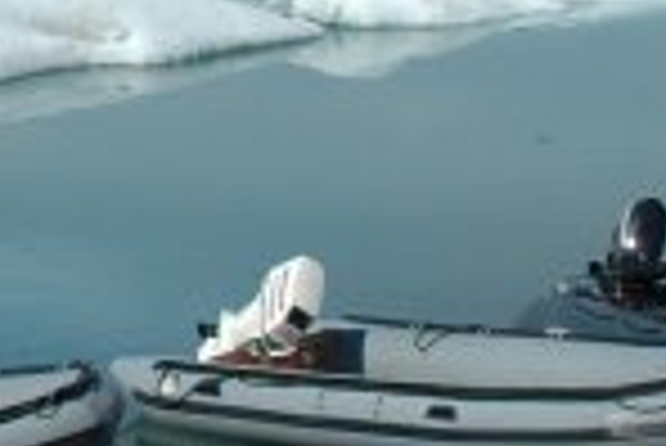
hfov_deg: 10.7
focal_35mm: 182
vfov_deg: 7.5
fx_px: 3378
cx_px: -466
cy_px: -108
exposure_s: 1/500
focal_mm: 25
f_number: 11
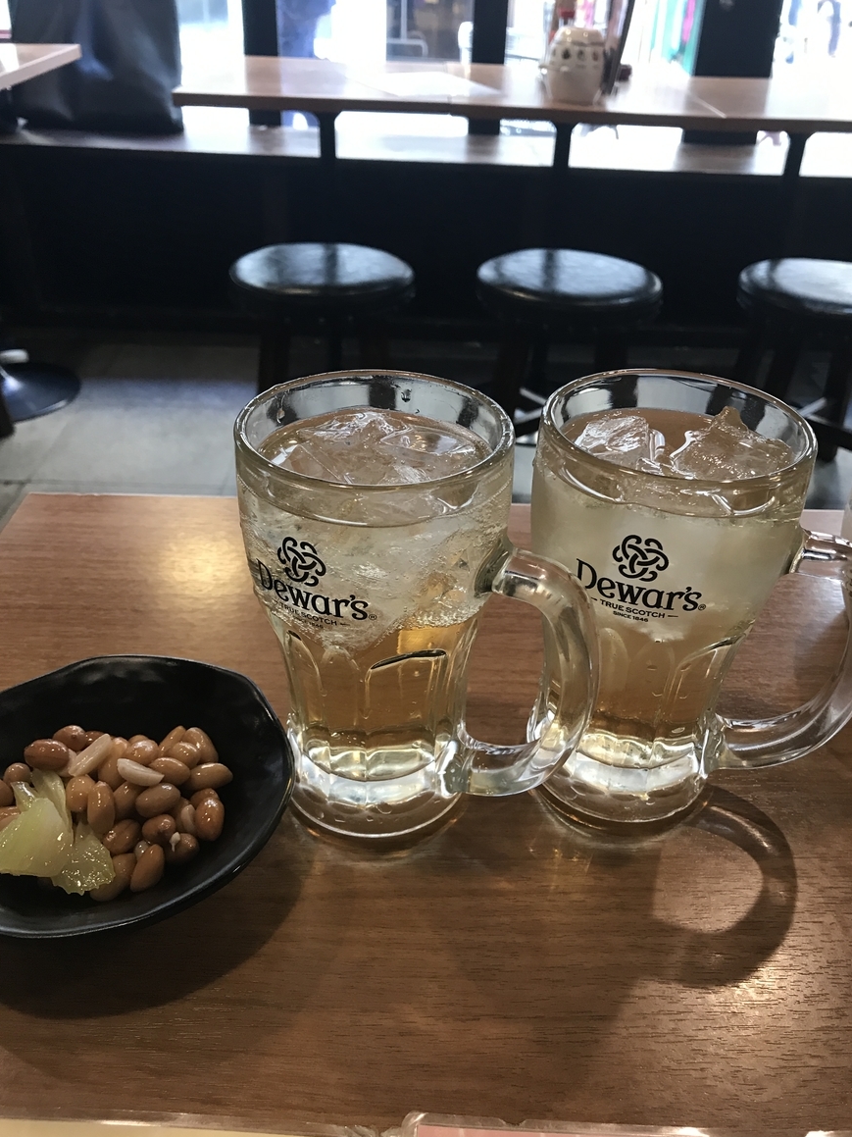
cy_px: 569
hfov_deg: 48.2
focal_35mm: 29
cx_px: 440
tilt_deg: -31.9
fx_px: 952
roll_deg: -3.9
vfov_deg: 61.7
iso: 40
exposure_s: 1/15
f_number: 1.8
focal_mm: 3.99
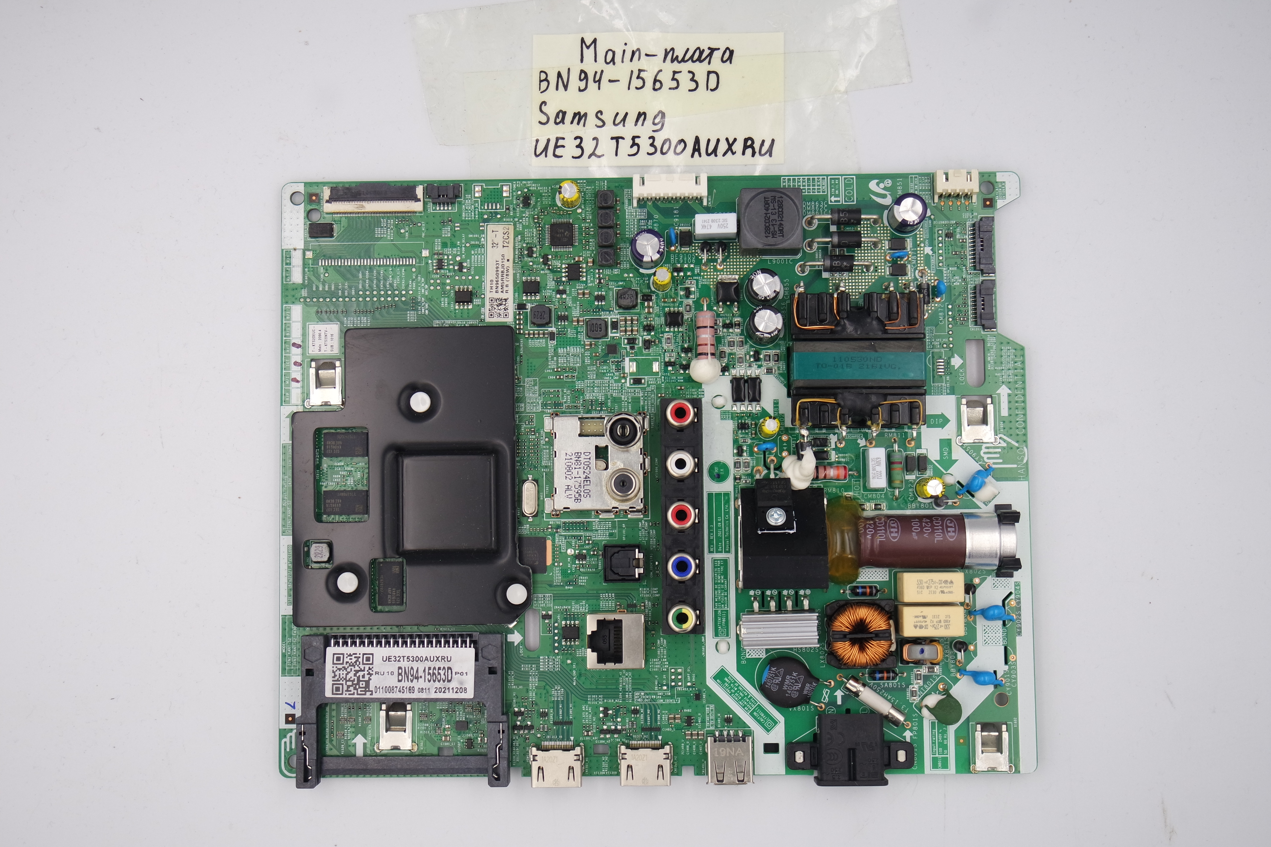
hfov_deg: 41.1
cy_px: 424
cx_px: 636
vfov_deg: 28.1
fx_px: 1695
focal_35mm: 48
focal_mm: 18
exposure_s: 1/125
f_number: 5
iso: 160
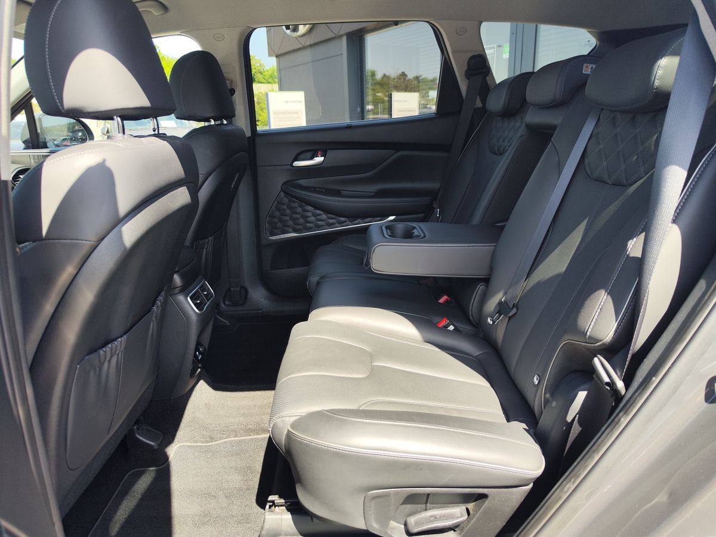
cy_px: 268
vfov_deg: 58.9
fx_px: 476
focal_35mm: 23
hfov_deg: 73.9
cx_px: 358
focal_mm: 7.01
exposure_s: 1/134
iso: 50
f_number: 1.69
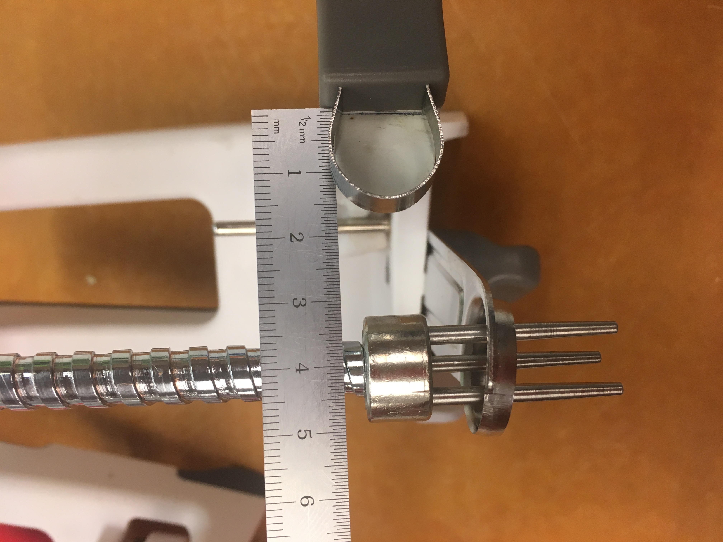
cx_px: 362
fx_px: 606
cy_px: 271
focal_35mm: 29
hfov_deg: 61.7
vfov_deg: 48.2
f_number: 2.2
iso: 50
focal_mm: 4.15
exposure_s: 1/30
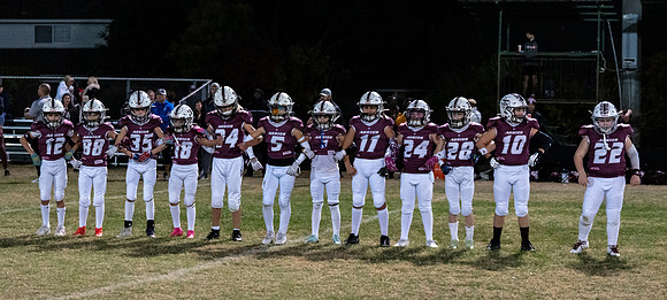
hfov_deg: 25.1
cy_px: 165
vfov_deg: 11.5
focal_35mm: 88
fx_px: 1495
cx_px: 304
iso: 4000
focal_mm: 70
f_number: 2.8
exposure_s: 1/400
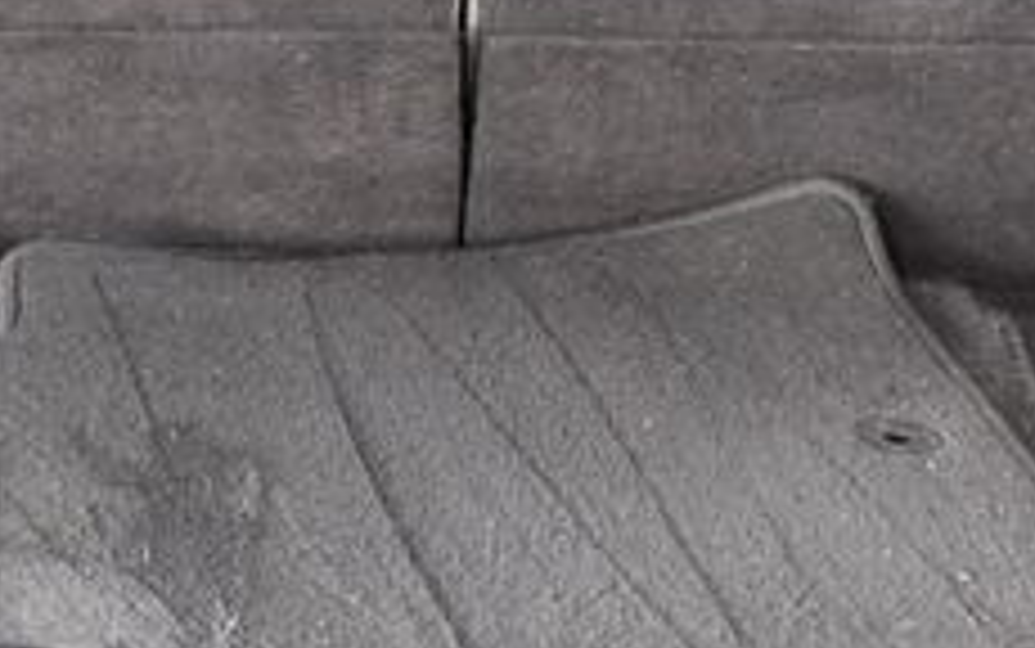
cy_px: 36
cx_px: 243
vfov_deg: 12.7
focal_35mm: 102
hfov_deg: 20.2
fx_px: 2879
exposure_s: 1/80
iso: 3200
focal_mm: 18
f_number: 3.5
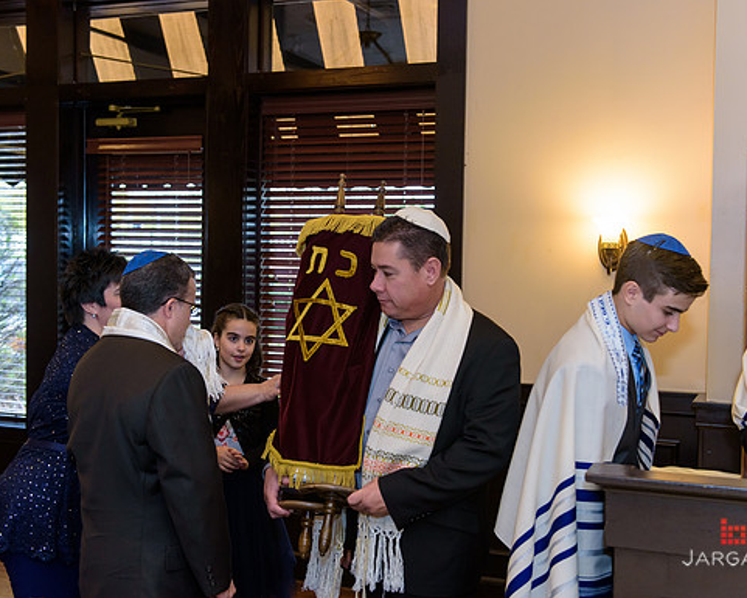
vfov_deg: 34.9
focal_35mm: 43
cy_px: 299
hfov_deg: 42.9
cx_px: 380
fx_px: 951
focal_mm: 38
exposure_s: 1/125
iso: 1250
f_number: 3.2
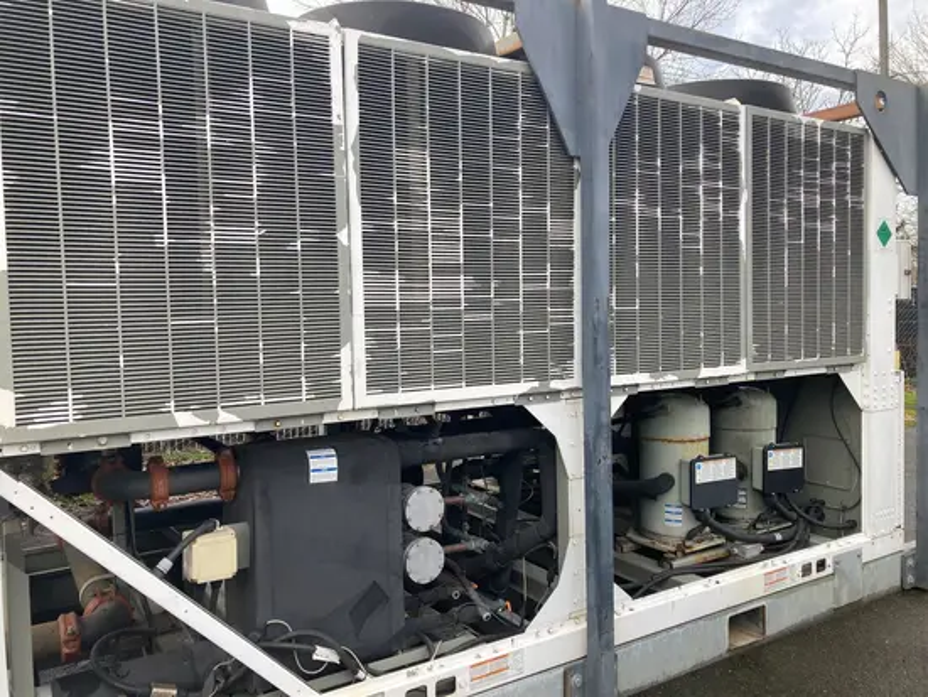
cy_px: 348
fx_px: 751
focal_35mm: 28
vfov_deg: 49.8
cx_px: 464
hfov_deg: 63.4
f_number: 1.8
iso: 20
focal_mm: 3.99
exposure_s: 1/294
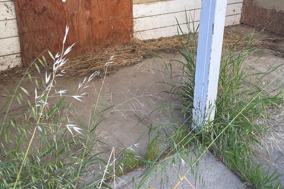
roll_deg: -1.1
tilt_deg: -18.8
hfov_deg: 51.9
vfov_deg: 34.5
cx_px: 144
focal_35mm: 37
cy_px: 30
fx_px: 292
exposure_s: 1/393
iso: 50
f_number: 1.6
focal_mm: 5.1
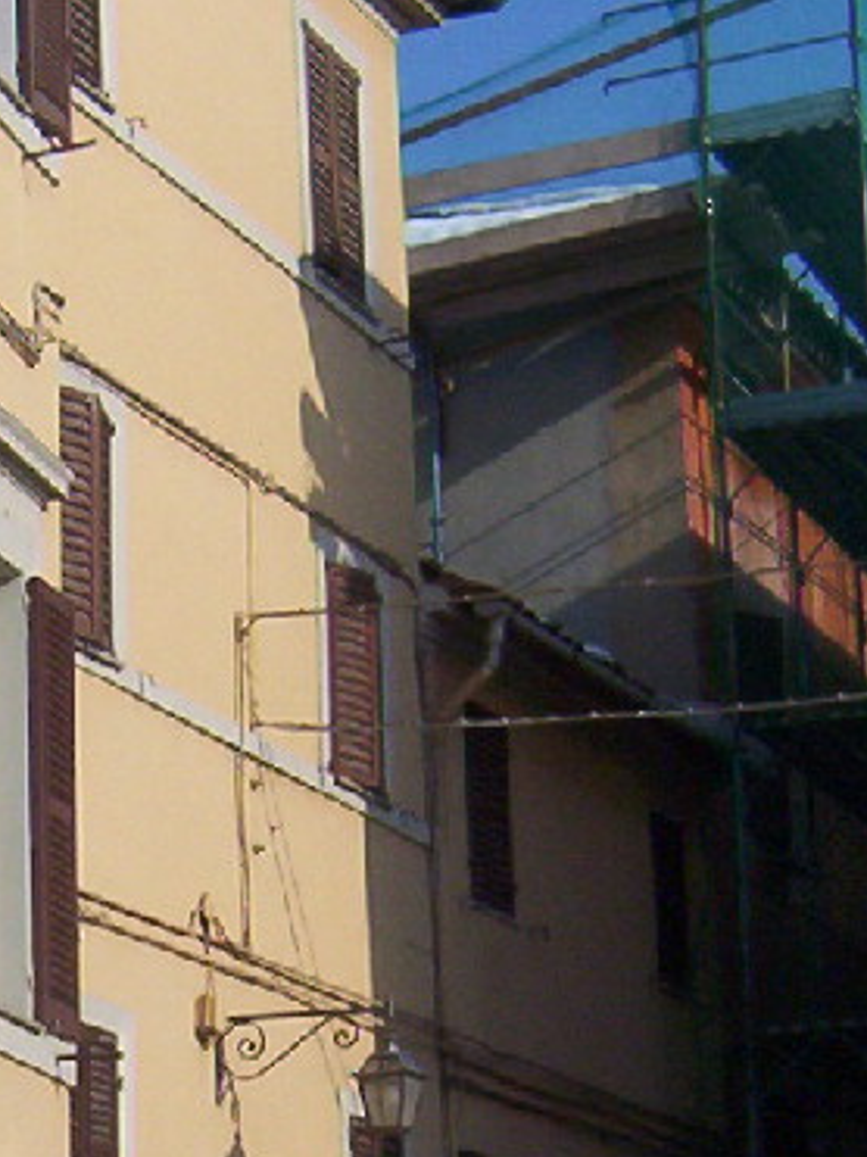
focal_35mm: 115
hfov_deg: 12.6
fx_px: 3843
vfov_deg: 17.0
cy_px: 945
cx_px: -119
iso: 100
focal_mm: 5.54
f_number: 5.24
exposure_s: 1/1418
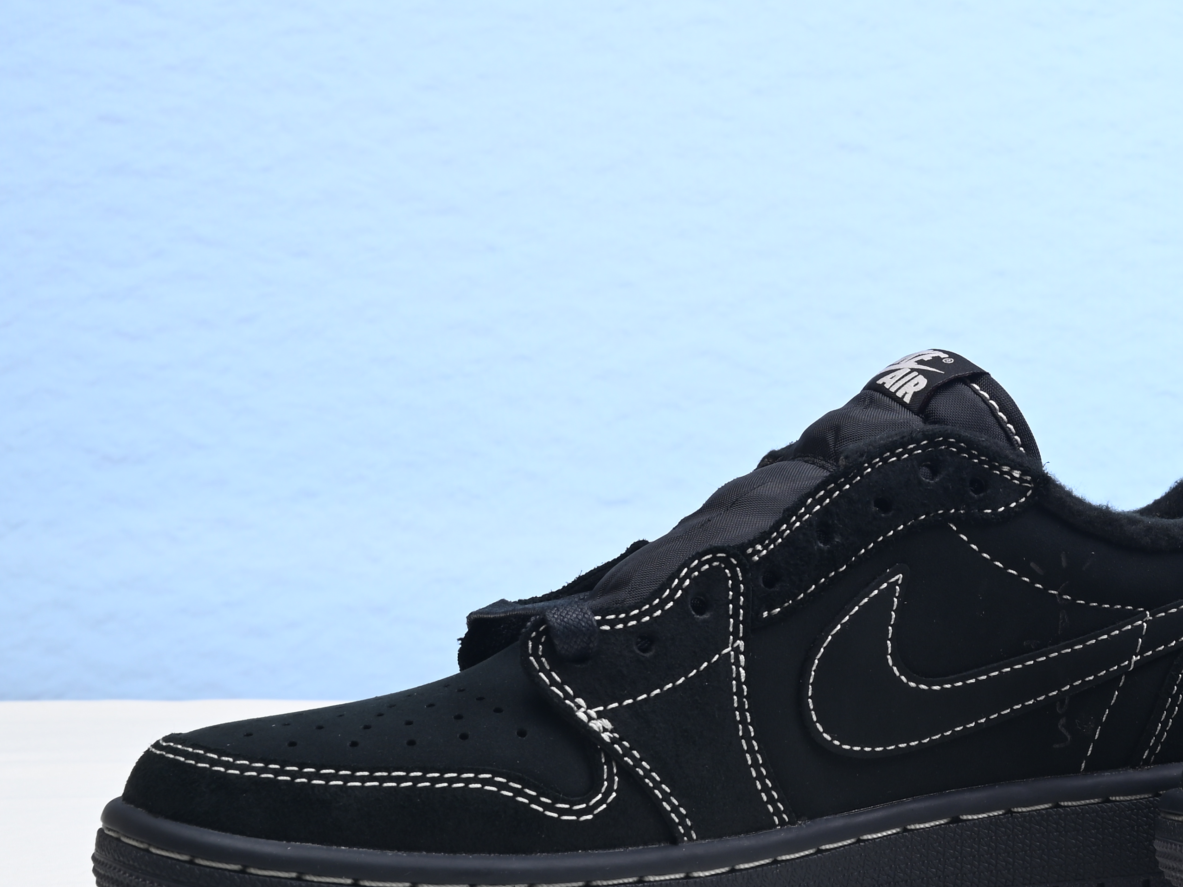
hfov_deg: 20.3
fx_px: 3178
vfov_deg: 15.7
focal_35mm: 93
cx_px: 1234
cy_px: 136
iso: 100
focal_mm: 41
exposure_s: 1/2
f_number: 16
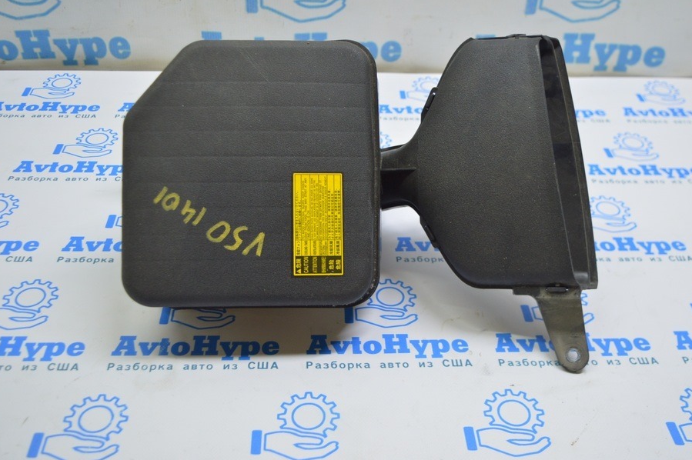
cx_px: 346
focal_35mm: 41
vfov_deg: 32.5
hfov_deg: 47.4
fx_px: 788
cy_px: 199
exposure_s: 1/50
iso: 400
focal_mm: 24
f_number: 4
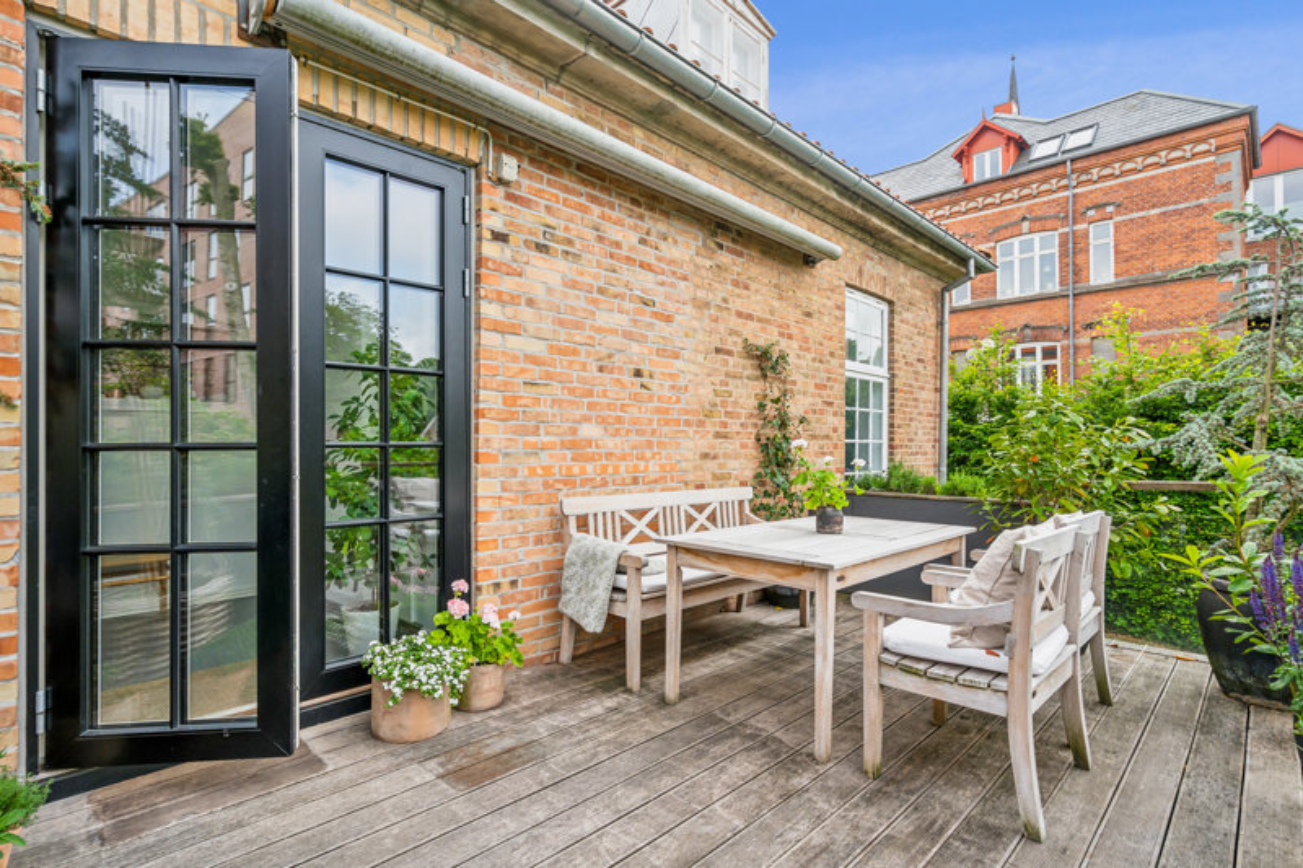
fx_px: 651
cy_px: 434
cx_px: 652
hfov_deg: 90.0
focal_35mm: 18
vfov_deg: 67.4
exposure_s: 1/320
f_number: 8
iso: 400
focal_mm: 18
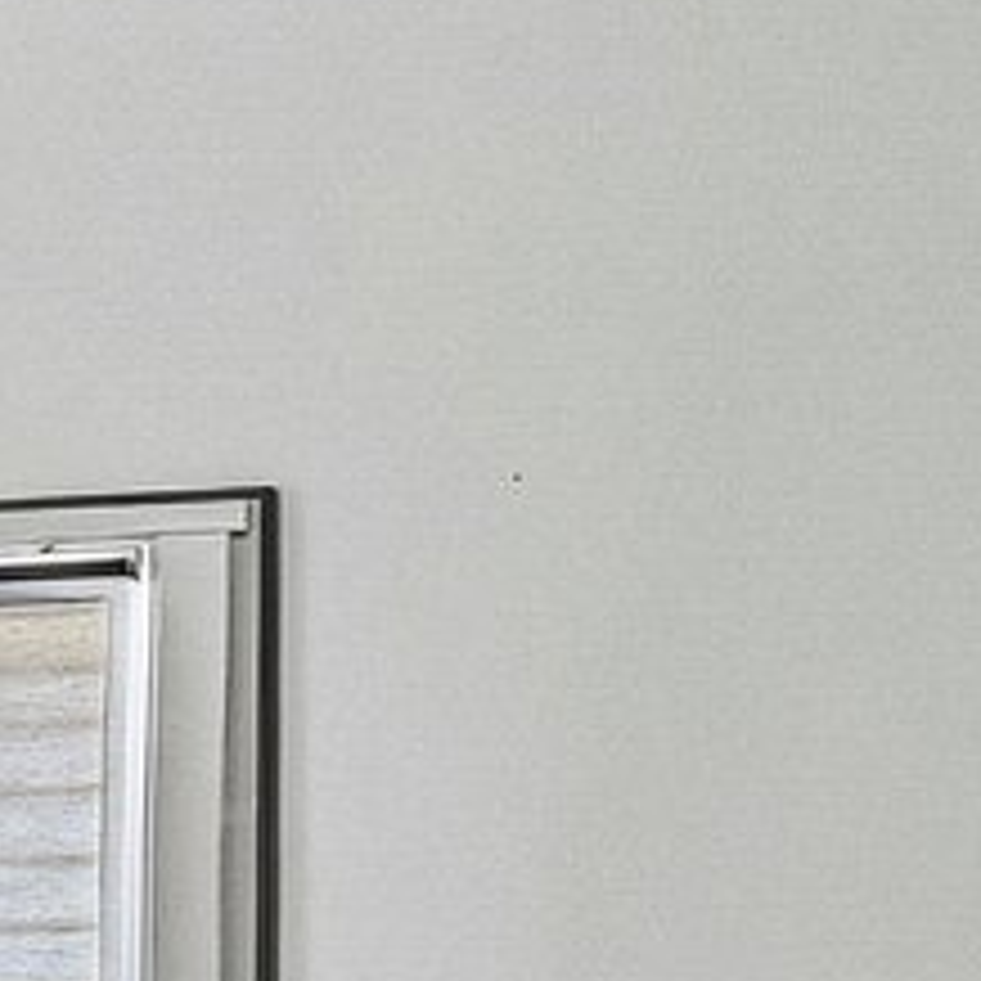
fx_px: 3847
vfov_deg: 14.2
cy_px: 1060
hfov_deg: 11.8
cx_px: -1377
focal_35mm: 120
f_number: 8
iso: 400
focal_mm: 10
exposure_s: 1/15
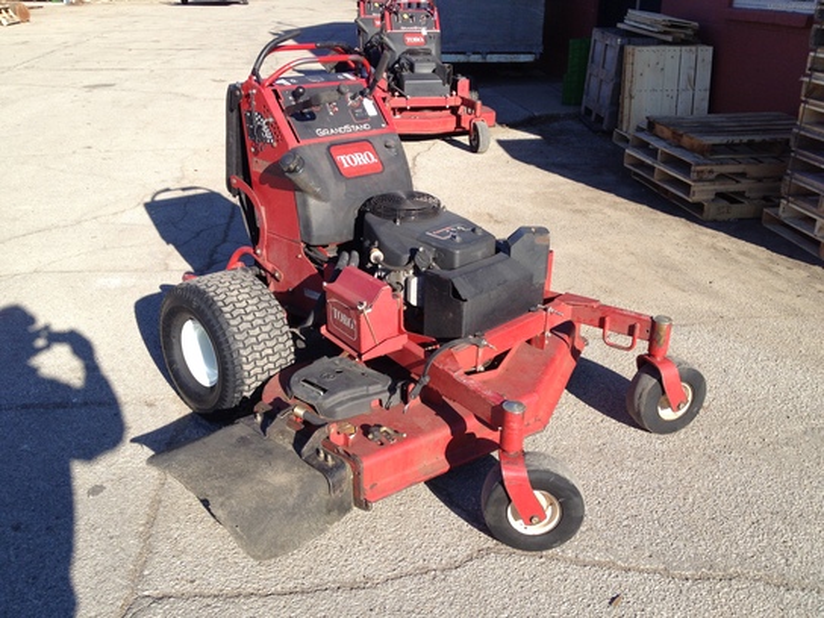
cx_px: 412
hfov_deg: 52.6
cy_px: 309
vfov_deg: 40.7
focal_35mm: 35
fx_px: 833
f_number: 2.4
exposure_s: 1/849
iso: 64
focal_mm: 4.28
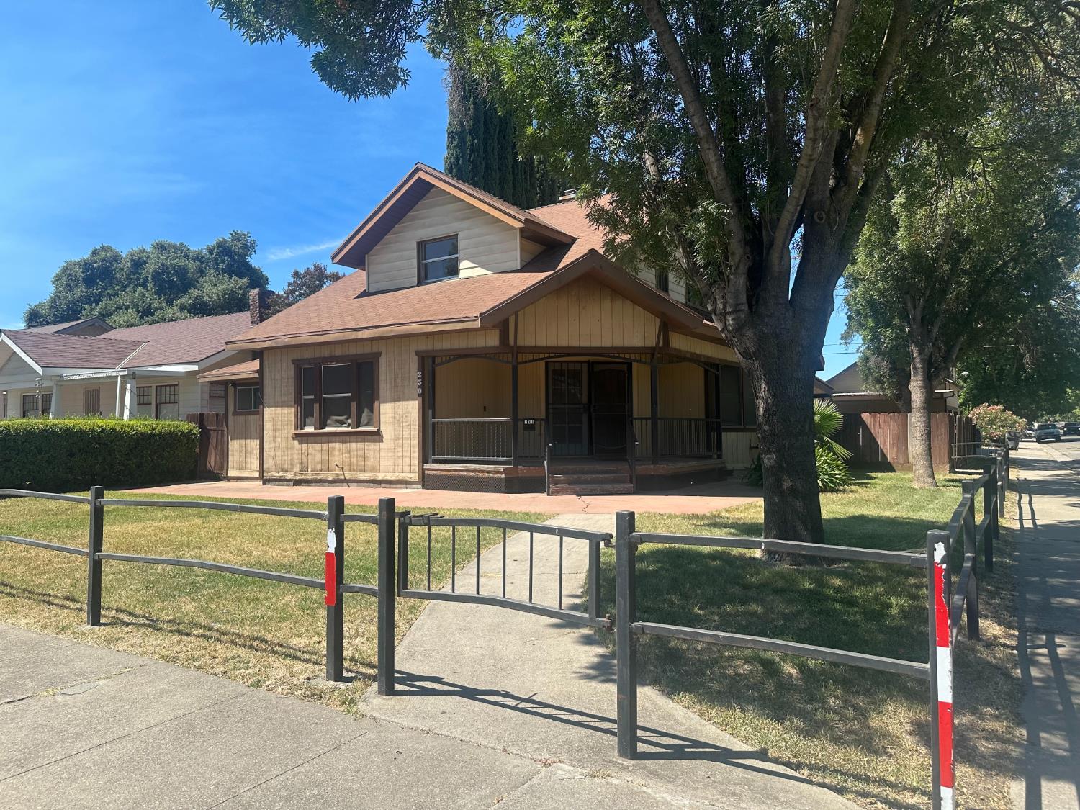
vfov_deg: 56.8
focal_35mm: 24
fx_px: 749
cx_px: 540
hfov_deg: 71.6
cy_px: 405
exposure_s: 1/2882
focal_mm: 6.86
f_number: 1.78
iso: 80
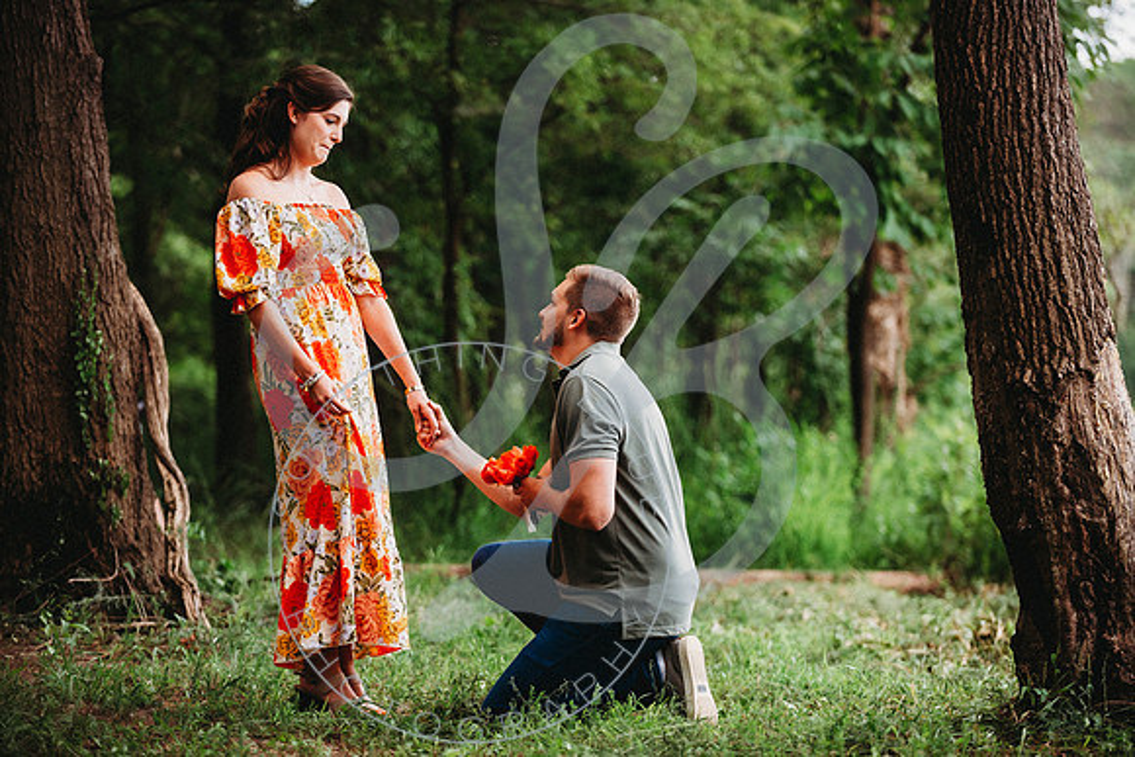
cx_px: 584
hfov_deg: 16.8
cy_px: 379
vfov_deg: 11.2
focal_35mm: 122
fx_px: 3847
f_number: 2.8
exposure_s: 1/320
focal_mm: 116
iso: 1250
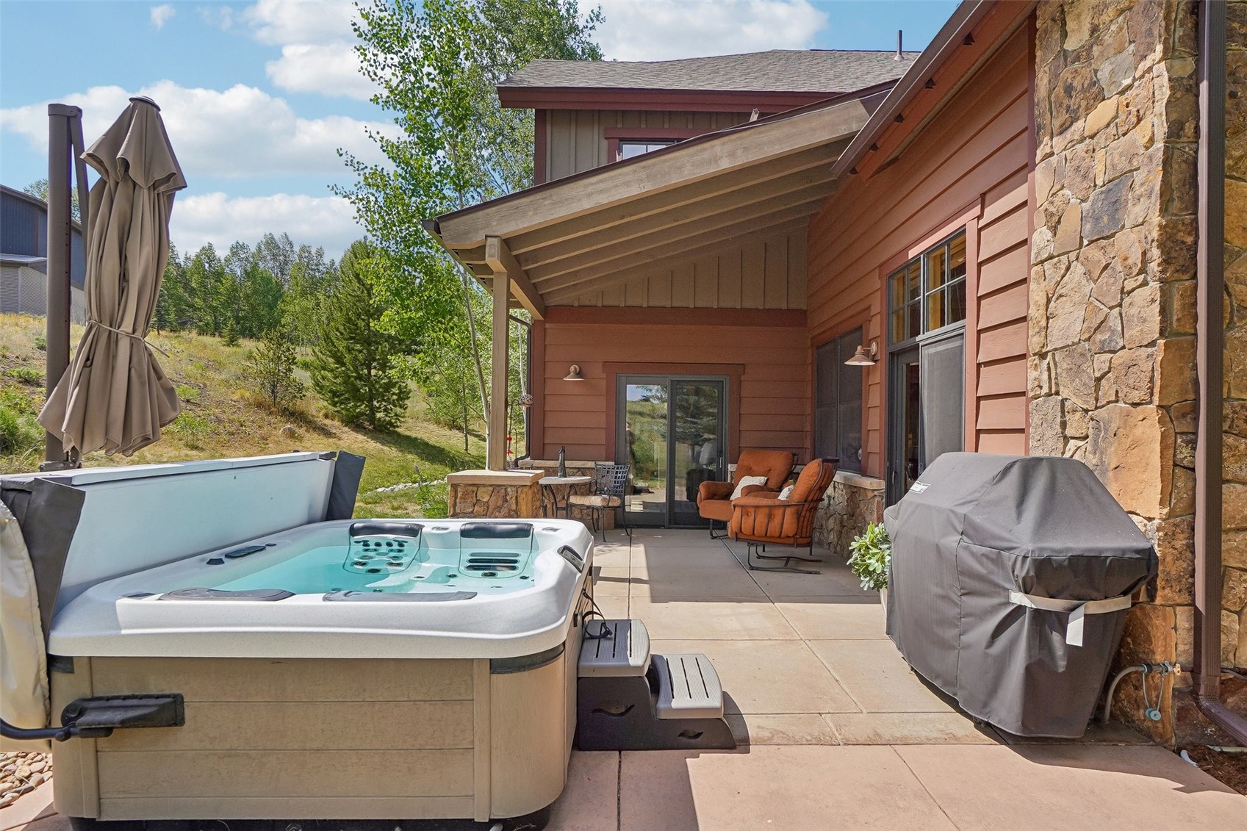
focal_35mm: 18
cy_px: 416
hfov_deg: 90.0
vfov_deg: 67.4
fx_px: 623
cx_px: 624
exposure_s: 1/200
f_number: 8
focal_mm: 12
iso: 100
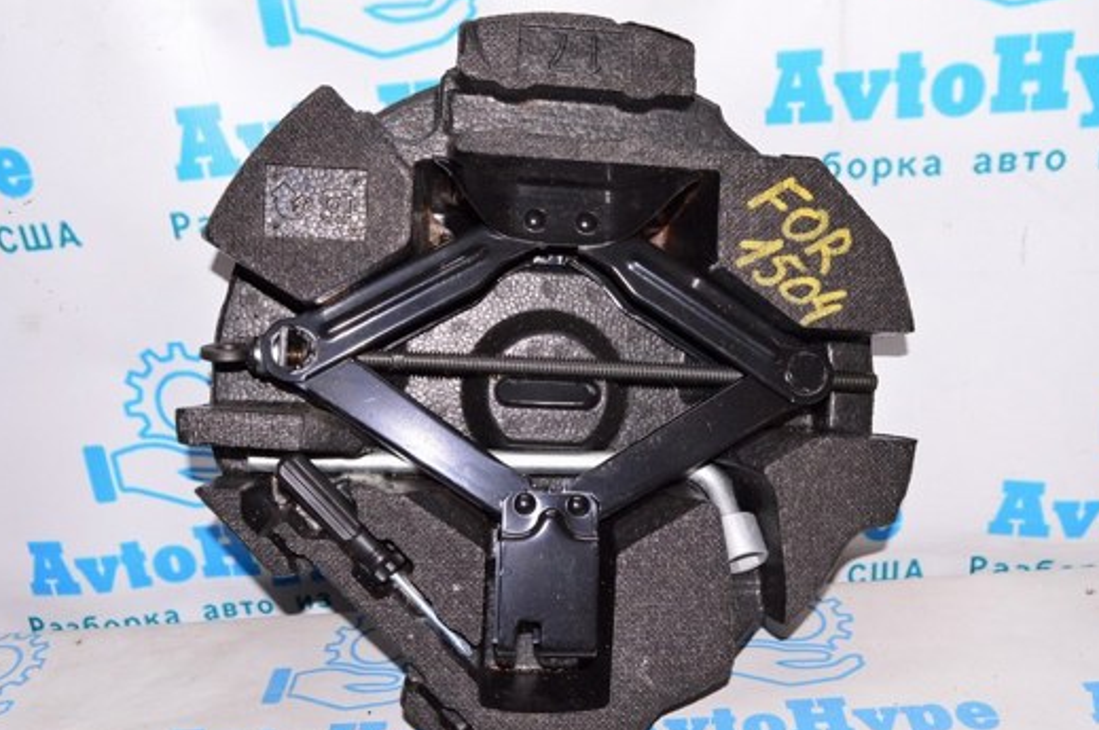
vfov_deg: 35.8
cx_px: 551
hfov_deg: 51.9
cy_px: 416
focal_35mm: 37
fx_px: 1128
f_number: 8
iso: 1600
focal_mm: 20
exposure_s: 1/200
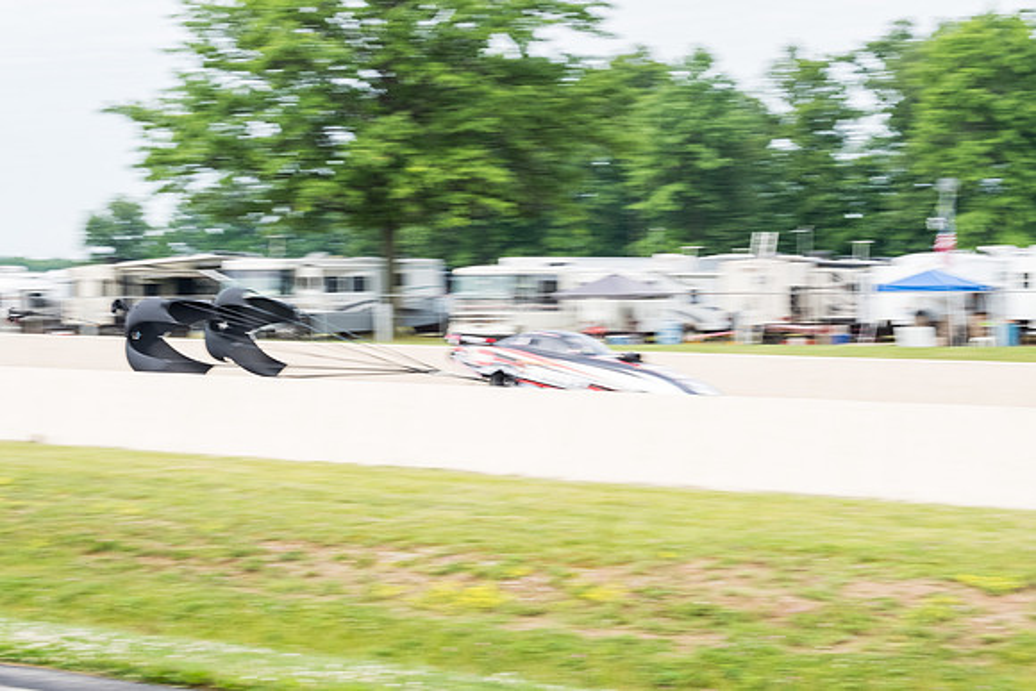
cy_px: 346
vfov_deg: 17.5
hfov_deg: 26.0
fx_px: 2245
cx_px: 518
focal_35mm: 78
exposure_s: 1/125
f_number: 9
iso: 400
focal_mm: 52
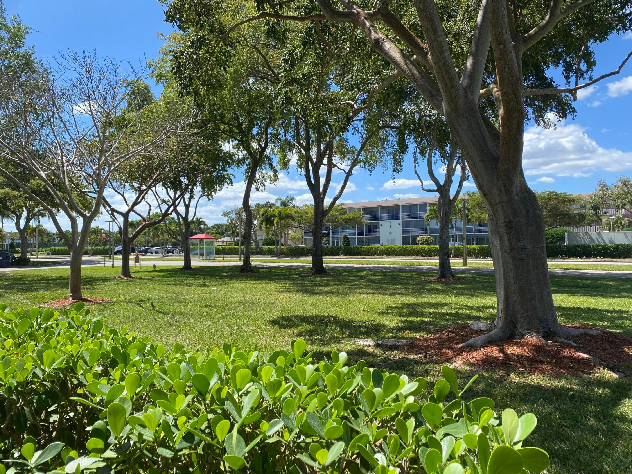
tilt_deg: -2.1
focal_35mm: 26
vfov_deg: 53.1
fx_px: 475
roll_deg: +0.9
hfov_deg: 67.3
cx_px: 316
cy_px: 237
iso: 32
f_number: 1.8
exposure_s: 1/1678
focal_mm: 4.25
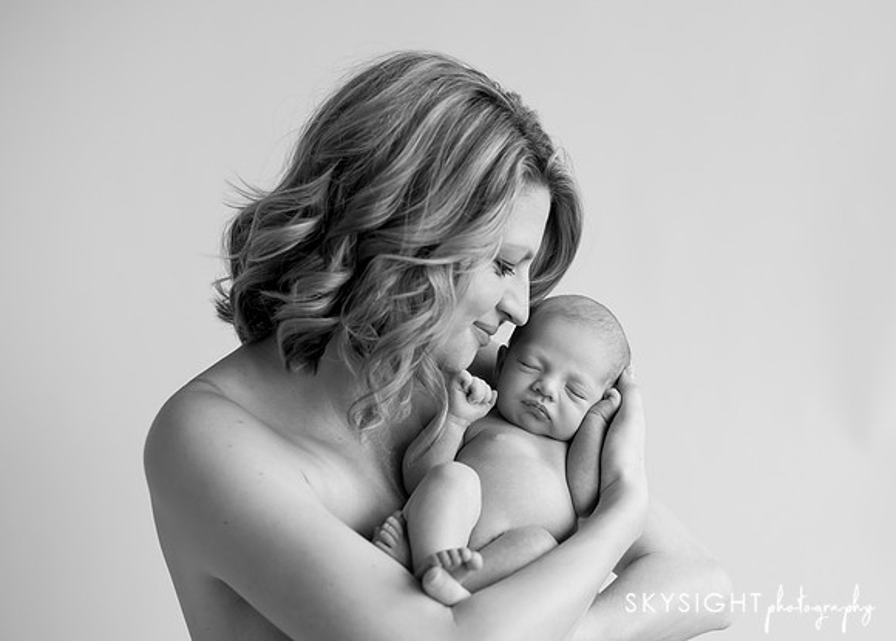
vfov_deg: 23.1
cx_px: 566
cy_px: 306
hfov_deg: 31.7
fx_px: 1571
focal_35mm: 62
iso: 640
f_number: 2.8
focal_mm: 50
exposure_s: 1/500
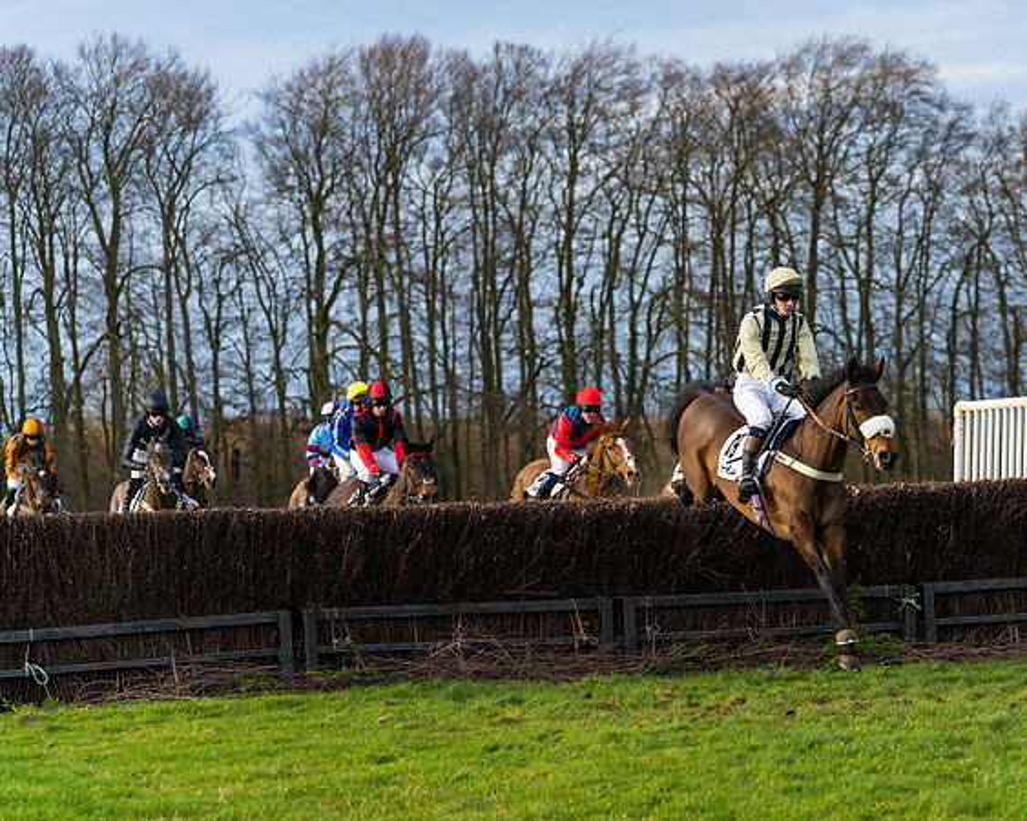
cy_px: 410
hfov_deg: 15.1
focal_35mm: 127
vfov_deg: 12.1
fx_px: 3867
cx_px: 616
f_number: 4
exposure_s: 1/1000
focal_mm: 113
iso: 400
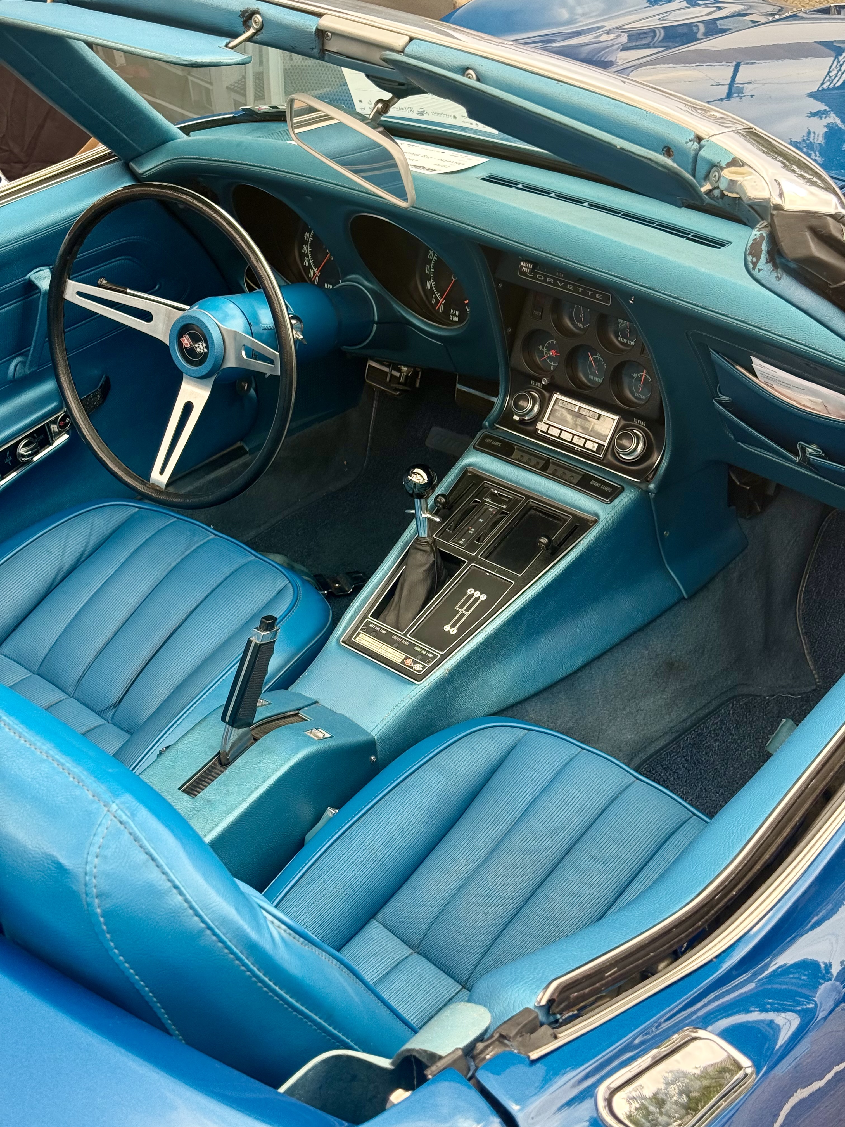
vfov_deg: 39.7
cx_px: 422
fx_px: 1562
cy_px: 564
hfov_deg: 30.3
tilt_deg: -34.4
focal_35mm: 48
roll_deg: +1.2
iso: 80
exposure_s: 1/254
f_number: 1.78
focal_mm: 6.76
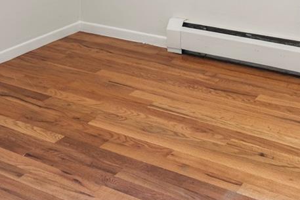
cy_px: -128
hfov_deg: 34.2
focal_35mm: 56
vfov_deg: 19.8
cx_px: 252
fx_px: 467
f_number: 11
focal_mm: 16
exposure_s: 2
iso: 250
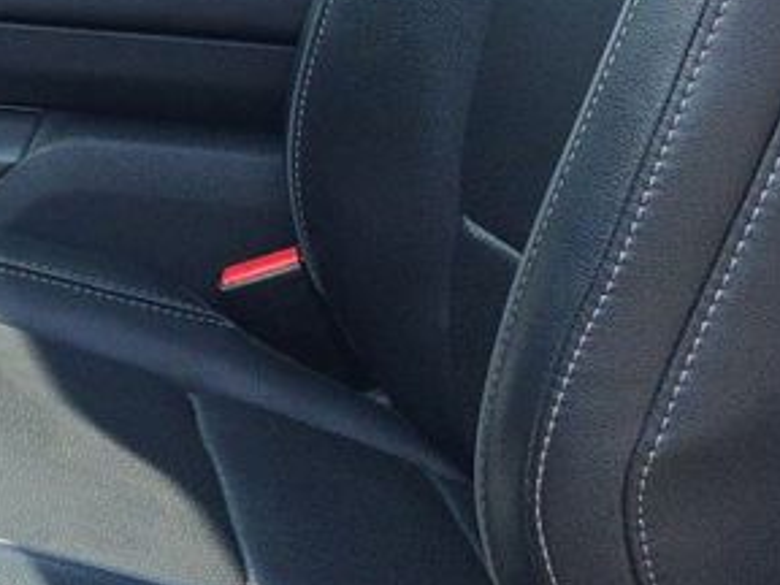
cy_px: -192
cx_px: -230
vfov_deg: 11.3
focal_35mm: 128
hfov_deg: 14.7
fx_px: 2884
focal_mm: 6.5
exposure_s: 1/2476
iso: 63
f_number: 1.4
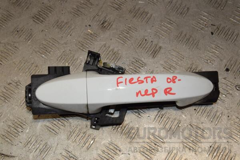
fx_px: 380
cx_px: 120
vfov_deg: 23.8
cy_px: 80
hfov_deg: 35.1
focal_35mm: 57
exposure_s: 1/200
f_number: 11
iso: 800
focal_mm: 38
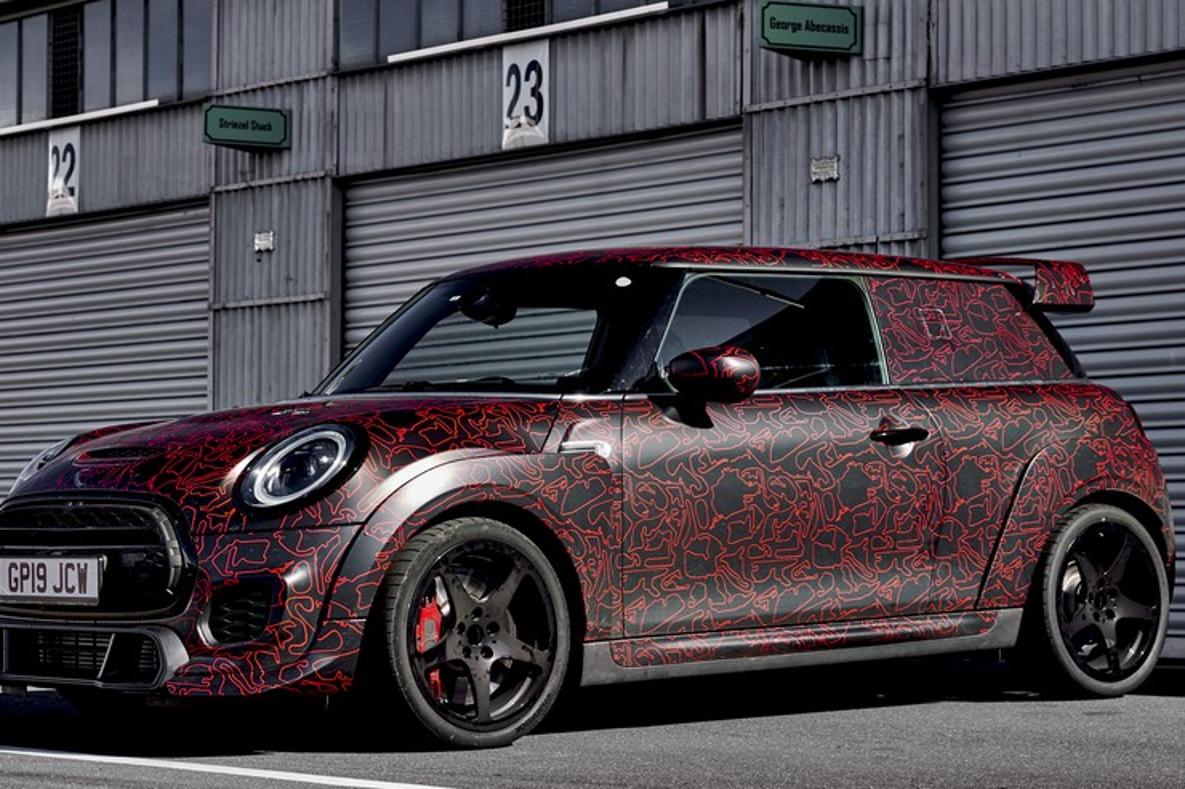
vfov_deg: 15.2
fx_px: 2962
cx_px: 516
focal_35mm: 90
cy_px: 367
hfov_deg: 22.6
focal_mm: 65
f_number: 6.3
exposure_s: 1/100
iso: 200
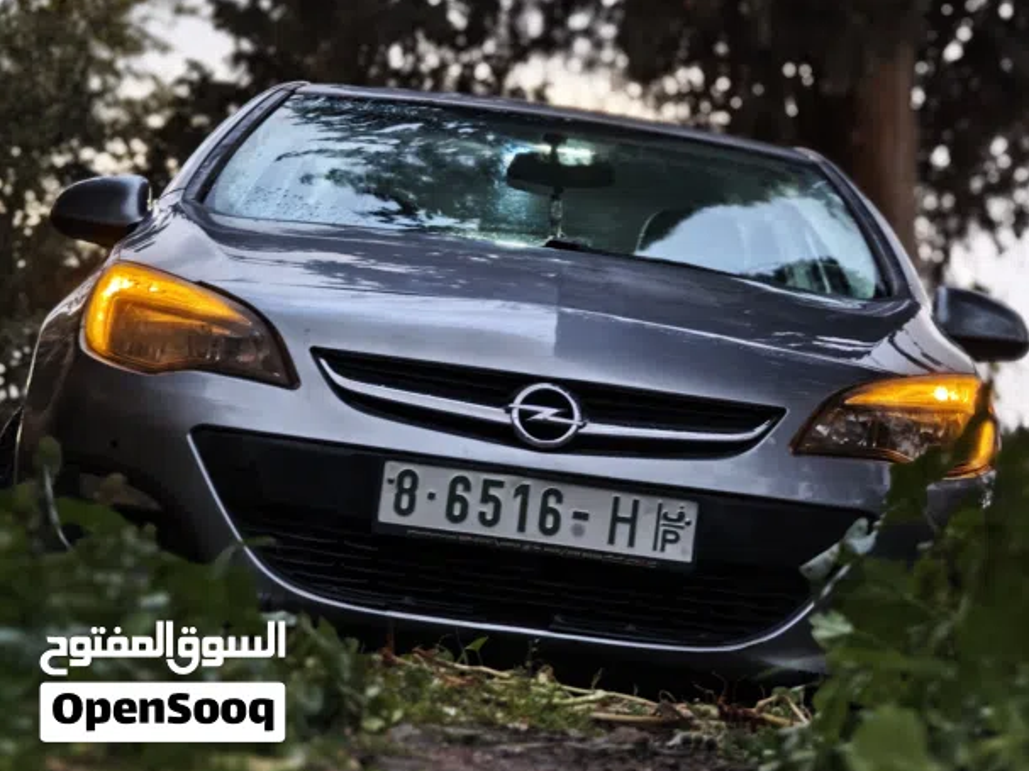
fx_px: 4012
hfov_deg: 14.6
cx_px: 541
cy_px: 376
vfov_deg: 11.0
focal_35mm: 135
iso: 12800
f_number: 2.6
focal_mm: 25.1
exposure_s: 1/10
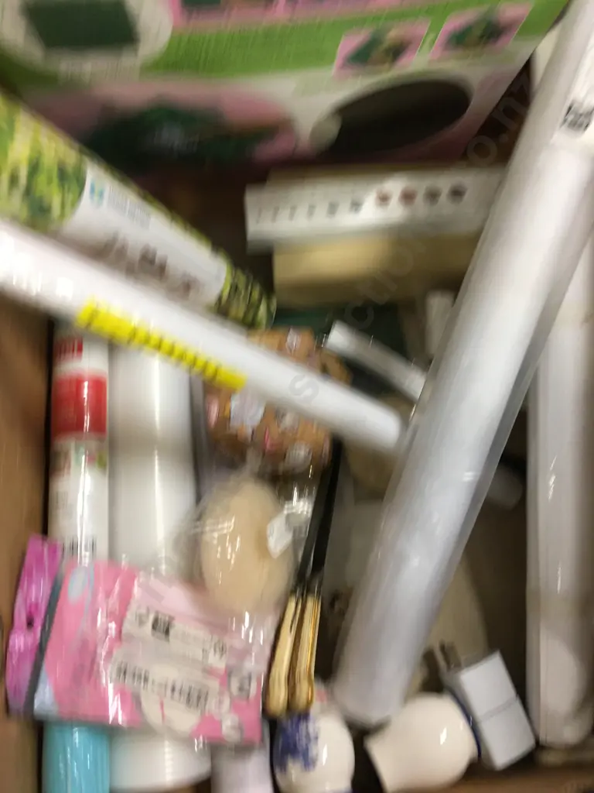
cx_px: 297
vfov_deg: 61.7
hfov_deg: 48.2
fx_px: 664
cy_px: 396
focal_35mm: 29
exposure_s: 1/17
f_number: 2.2
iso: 80
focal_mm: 4.15
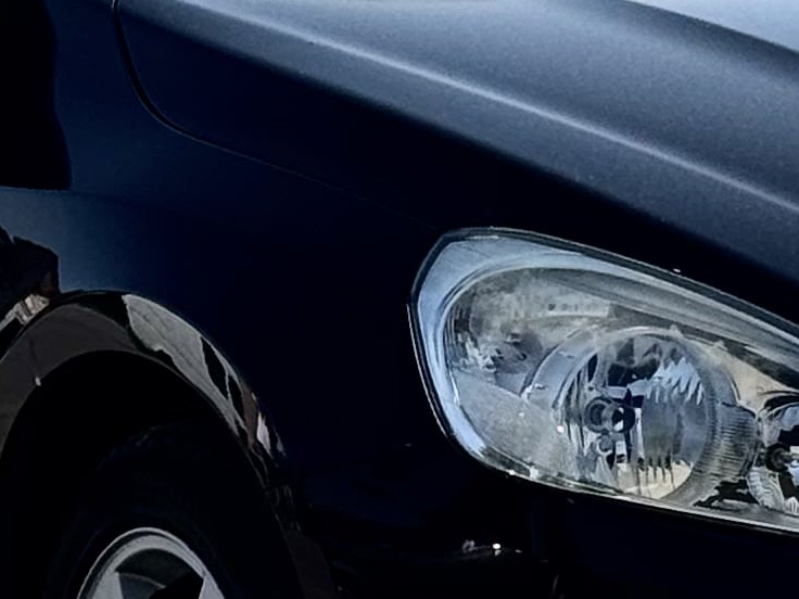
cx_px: 652
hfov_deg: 7.5
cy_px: 278
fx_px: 6071
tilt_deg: -3.4
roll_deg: +0.4
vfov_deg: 5.7
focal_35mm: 263
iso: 64
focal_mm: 6.76
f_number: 1.78
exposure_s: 1/6410
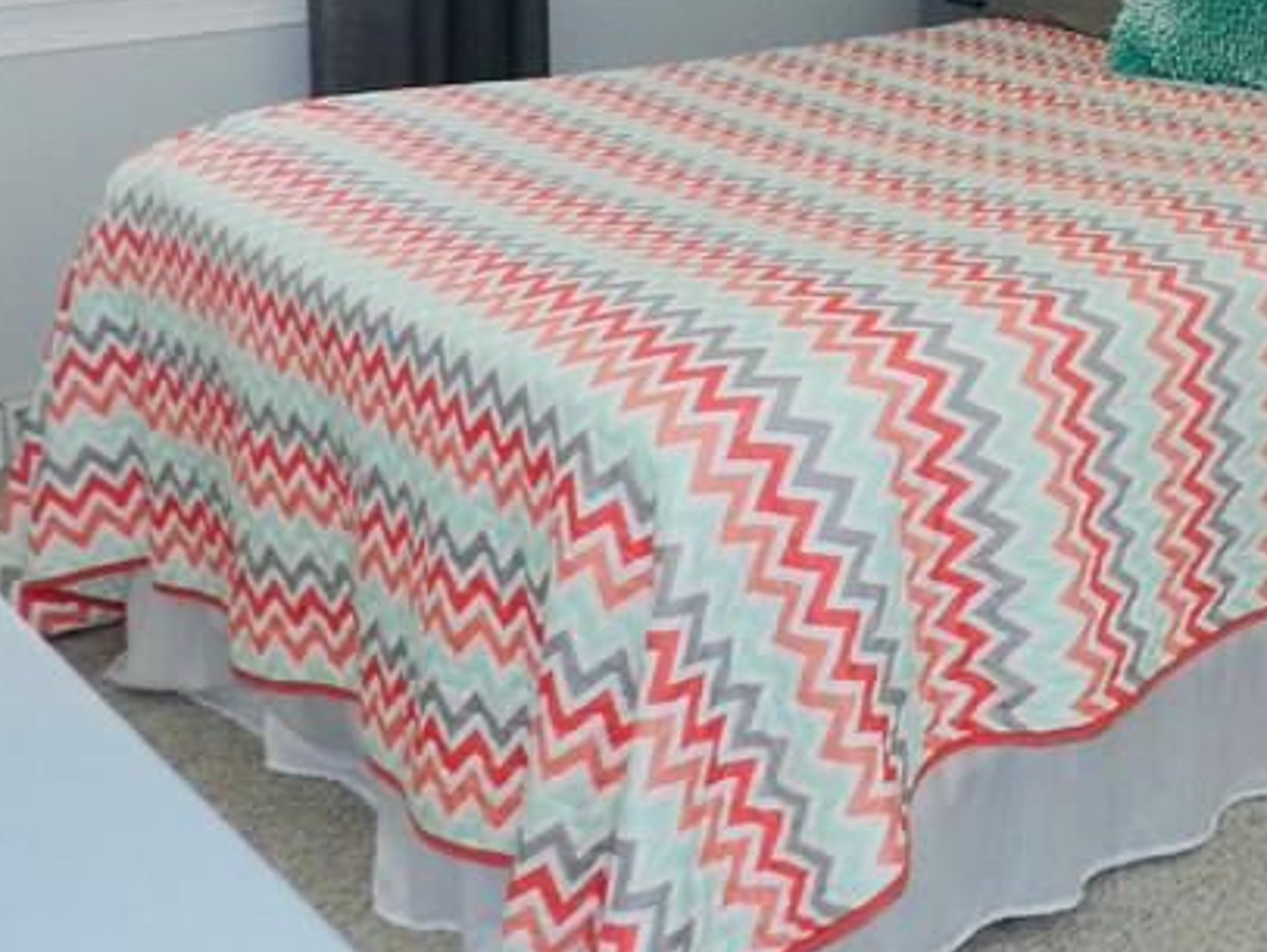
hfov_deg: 30.0
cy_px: -119
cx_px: 1376
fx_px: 2124
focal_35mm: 58
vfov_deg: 23.5
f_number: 3.4
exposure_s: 1/60
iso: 160
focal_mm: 4
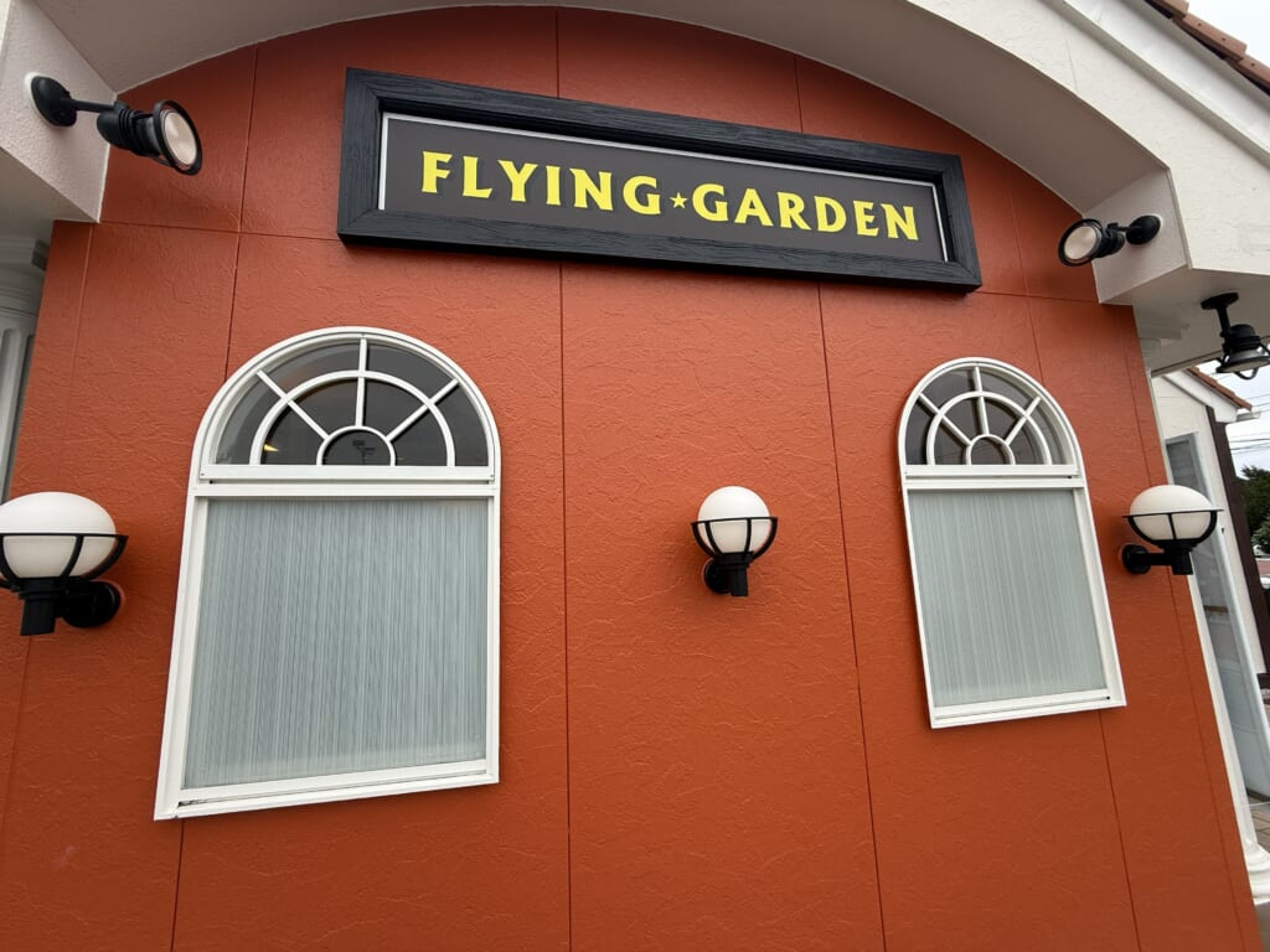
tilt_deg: +8.5
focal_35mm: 14
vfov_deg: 85.7
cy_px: 476
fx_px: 514
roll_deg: +1.9
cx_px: 635
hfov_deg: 102.1
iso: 50
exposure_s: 1/398
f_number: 2.2
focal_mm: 2.22
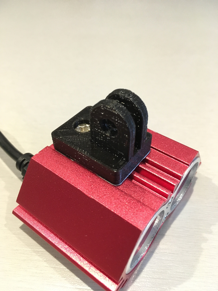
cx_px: 109
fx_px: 244
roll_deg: -1.6
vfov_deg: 61.7
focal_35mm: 29
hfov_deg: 48.2
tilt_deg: -44.9
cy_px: 146
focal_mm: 4.15
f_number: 2.2
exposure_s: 1/24
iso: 200
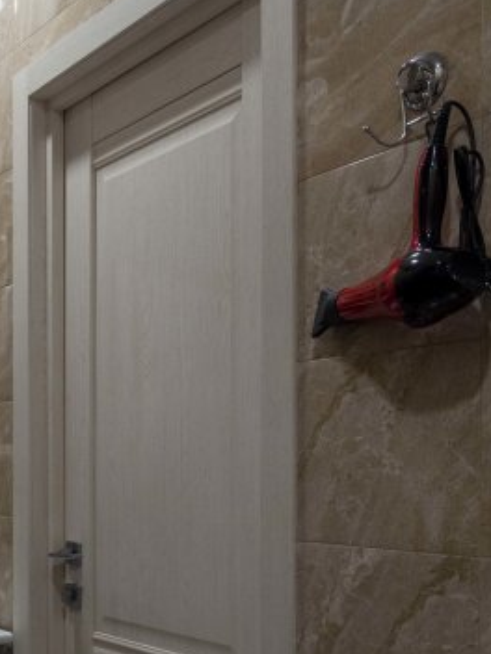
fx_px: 908
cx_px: 46
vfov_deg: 39.2
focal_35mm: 48
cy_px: 437
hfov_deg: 29.0
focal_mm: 11
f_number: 4.5
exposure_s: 1/50
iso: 200
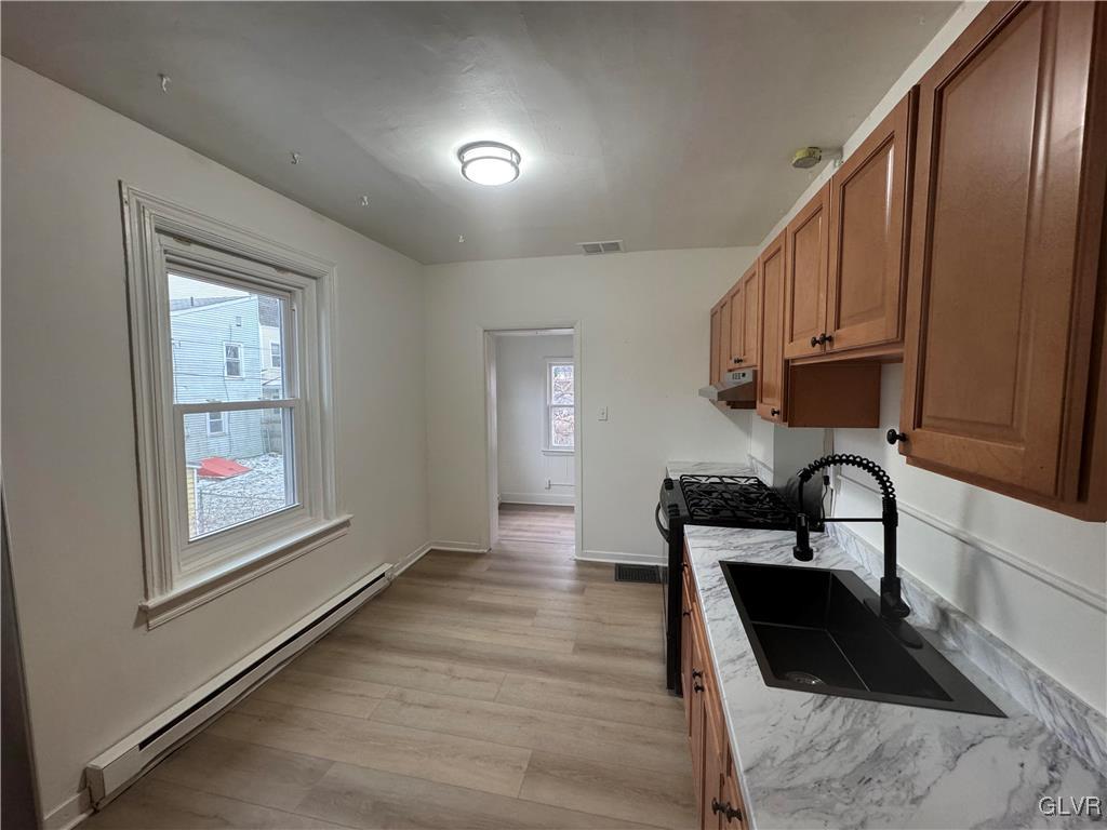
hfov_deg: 102.1
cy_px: 415
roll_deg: -0.1
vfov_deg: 85.7
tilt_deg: -4.3
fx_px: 448
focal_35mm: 14
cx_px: 554
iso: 250
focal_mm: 2.22
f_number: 2.2
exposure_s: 1/60
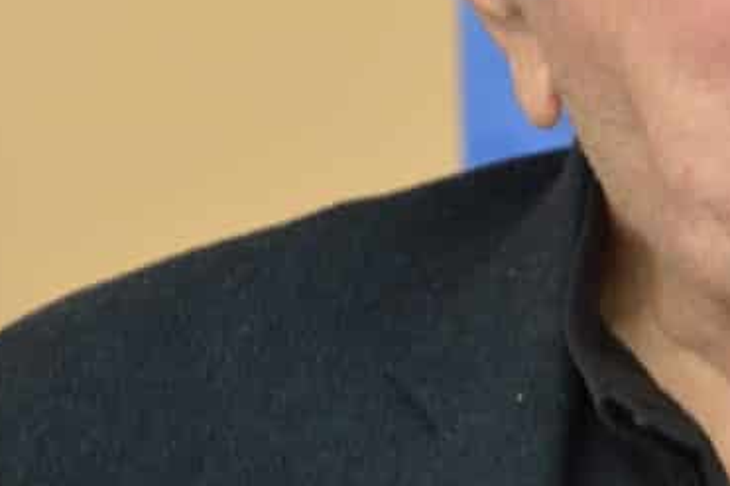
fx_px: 10242
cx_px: 828
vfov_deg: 2.7
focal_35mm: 505
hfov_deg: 4.1
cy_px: -70
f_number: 6
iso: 1000
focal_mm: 125
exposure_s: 1/60
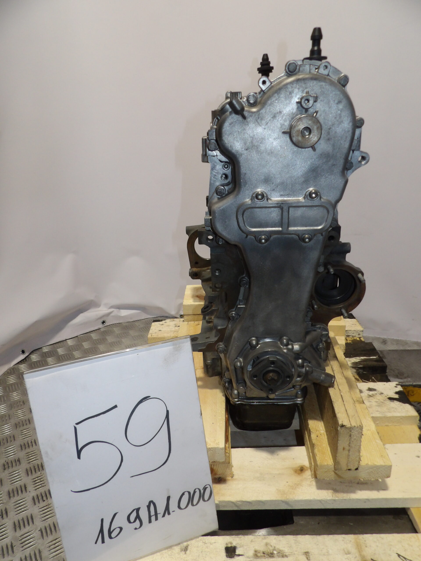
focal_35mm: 24
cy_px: 280
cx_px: 210
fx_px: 389
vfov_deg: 71.6
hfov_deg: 56.8
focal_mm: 4.3
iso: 200
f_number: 3.2
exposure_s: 1/60
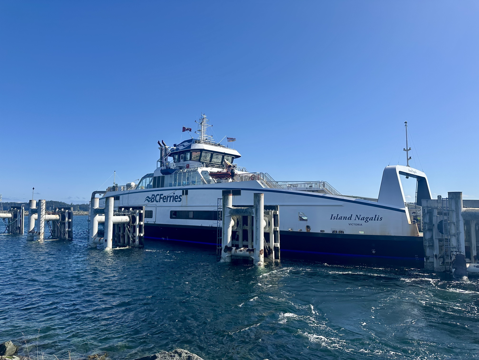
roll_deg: -0.8
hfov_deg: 71.6
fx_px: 332
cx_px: 240
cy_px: 180
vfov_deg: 56.8
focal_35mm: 24
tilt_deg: +5.9
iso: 80
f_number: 1.78
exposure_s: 1/5848
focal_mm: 6.86
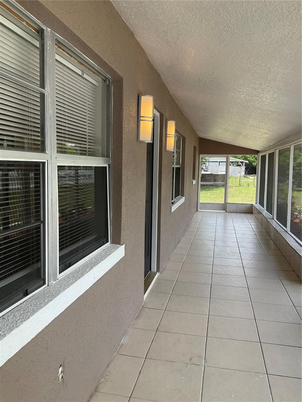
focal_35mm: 29
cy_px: 201
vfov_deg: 61.7
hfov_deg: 48.2
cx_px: 151
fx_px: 337
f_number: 1.8
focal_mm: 3
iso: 16
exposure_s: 1/248
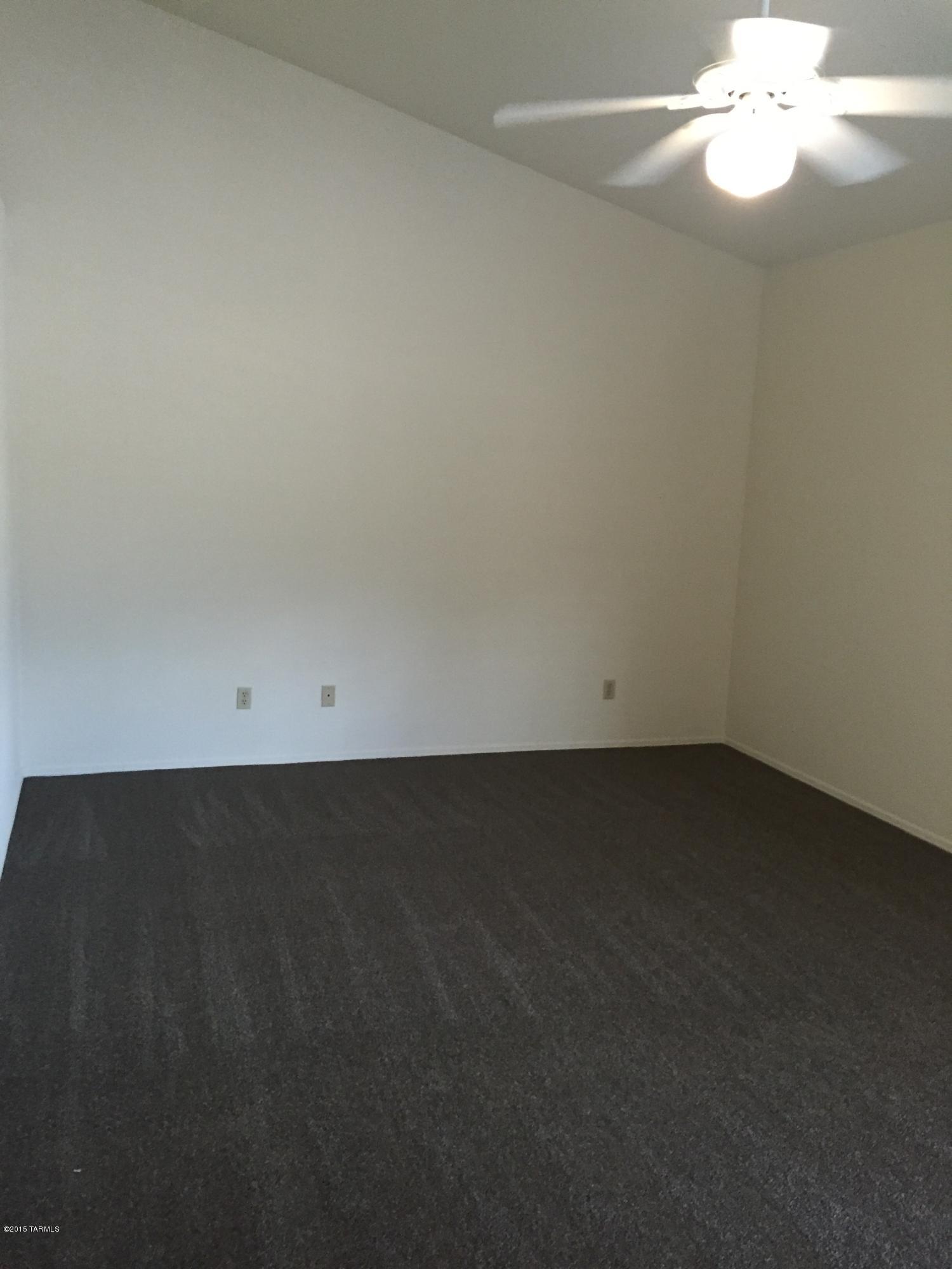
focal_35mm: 29
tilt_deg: -8.6
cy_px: 634
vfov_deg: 61.7
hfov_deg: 48.2
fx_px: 1063
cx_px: 476
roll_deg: -2.2
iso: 250
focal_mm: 4.15
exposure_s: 1/30
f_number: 2.2
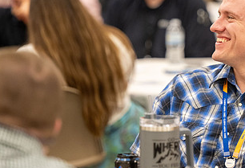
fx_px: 1982
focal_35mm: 289
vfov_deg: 4.8
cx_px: 193
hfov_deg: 7.1
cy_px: 67
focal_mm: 145
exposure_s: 1/250
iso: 2000
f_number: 2.8
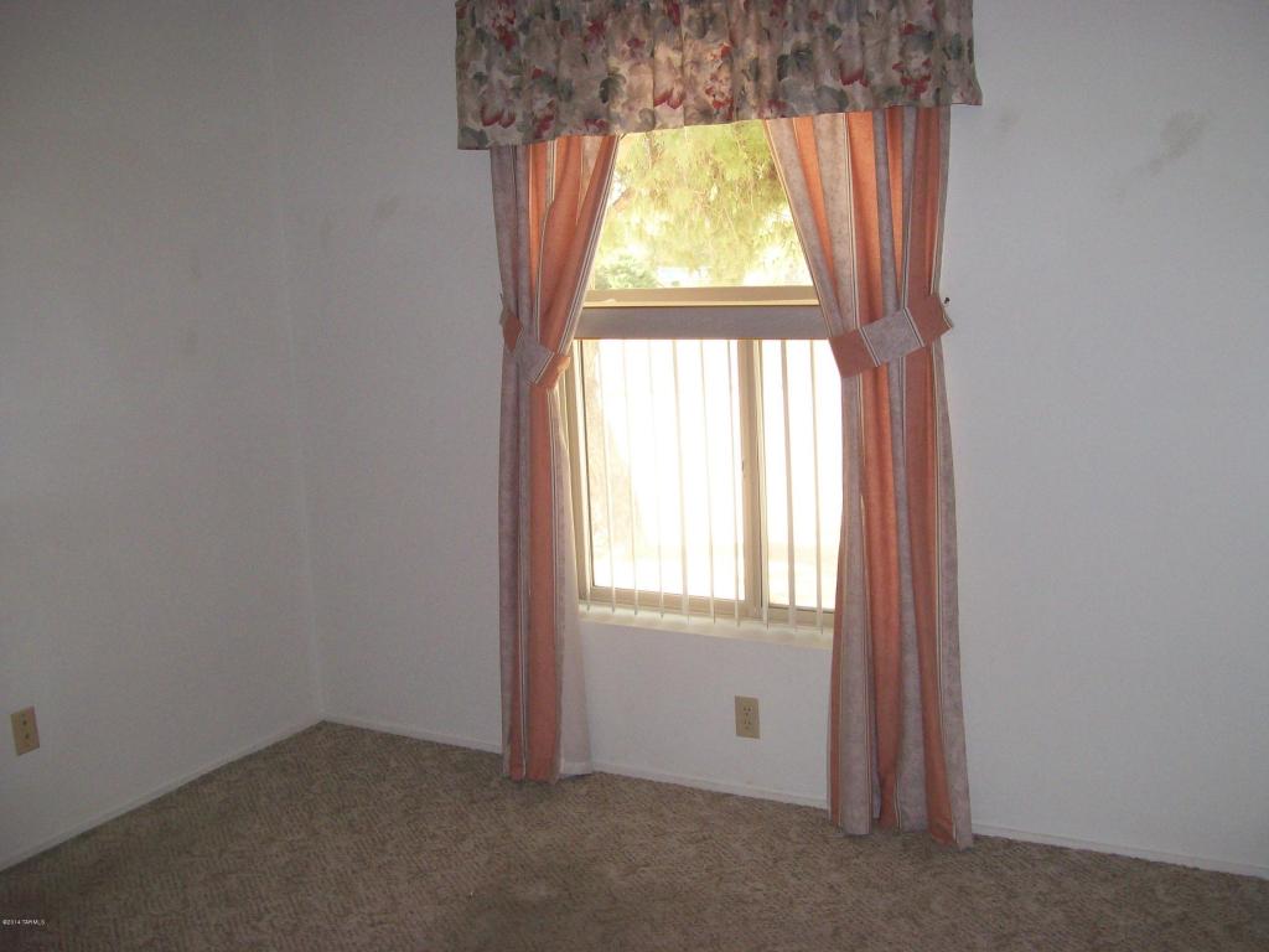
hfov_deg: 51.4
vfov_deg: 39.7
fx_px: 1320
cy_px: 476
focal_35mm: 36
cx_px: 634
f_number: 2.7
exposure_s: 1/80.6
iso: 140
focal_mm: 6
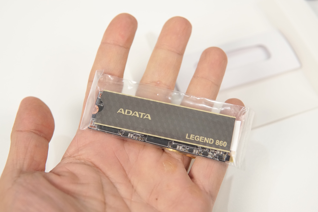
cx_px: 159
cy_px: 106
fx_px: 397
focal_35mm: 45
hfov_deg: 43.6
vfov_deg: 29.9
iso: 1250
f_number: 3.2
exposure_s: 1/320
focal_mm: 30
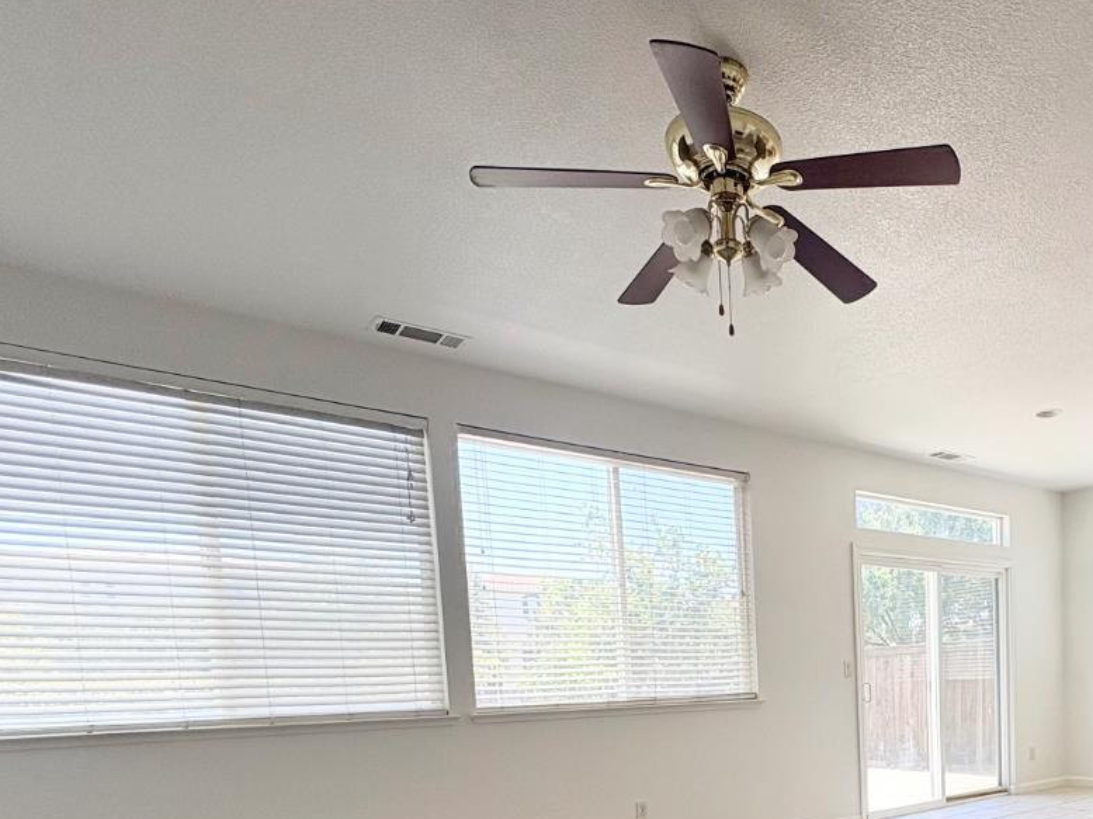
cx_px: 871
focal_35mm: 27
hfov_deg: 60.2
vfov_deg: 45.9
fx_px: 852
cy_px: 752
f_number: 2.2
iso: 64
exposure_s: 1/265
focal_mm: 2.22
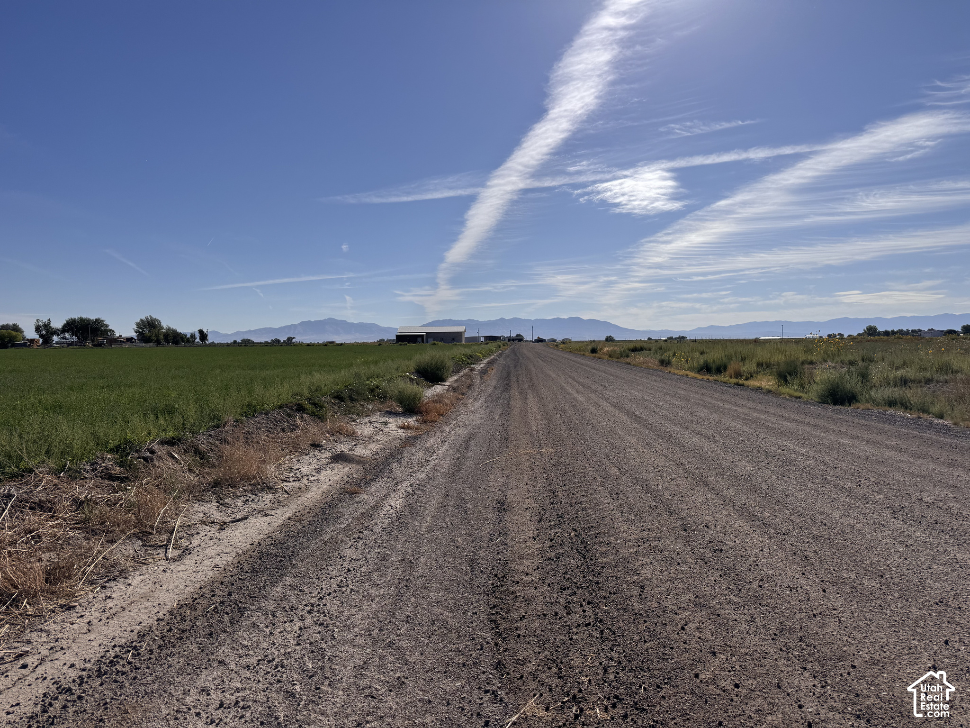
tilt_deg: -0.3
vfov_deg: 56.8
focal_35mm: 24
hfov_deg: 71.6
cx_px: 485
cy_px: 364
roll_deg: +2.6
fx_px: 673
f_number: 1.78
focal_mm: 6.76
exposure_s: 1/12346
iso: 64
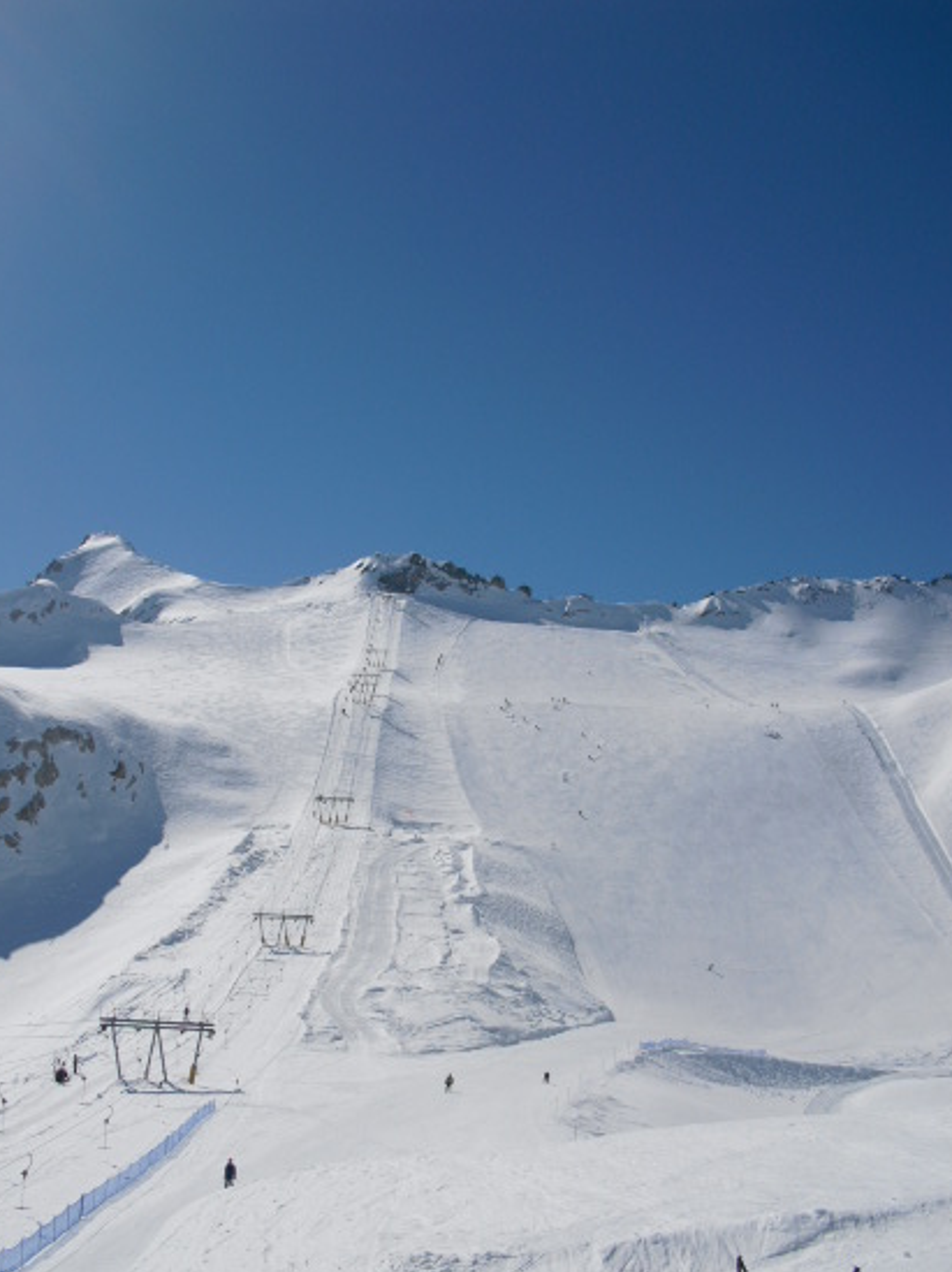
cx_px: 431
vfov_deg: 44.7
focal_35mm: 42
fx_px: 1542
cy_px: 734
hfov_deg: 34.3
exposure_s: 1/500
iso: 64
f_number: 7.8
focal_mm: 6.3
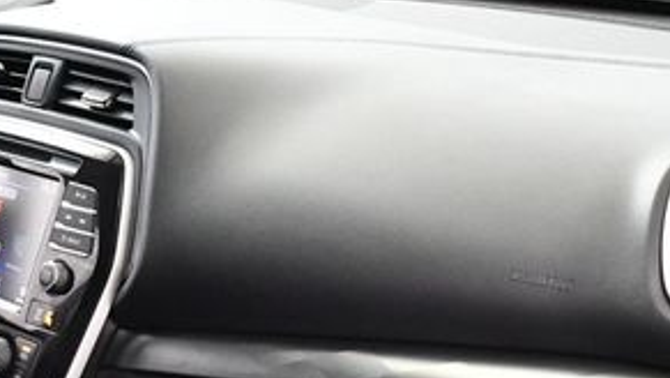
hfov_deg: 25.1
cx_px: 117
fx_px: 1475
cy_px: 366
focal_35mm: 83
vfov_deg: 14.4
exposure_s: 1/60
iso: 4000
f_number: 3.5
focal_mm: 18
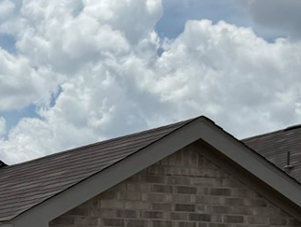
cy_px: 326
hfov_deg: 11.8
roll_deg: +0.7
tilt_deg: +2.1
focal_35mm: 152
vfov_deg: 9.5
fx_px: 1323
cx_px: -279
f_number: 1.78
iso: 80
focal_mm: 6.76
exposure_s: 1/14286
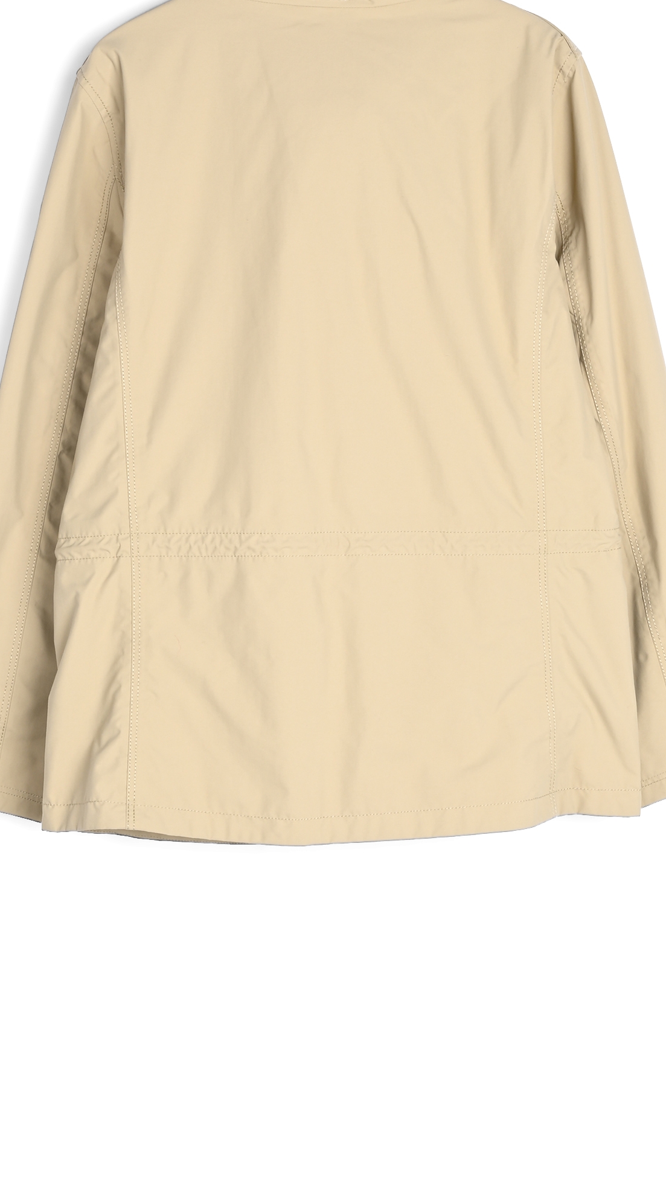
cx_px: 327
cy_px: 670
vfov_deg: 22.7
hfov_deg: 12.9
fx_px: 2951
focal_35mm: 94
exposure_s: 1/160
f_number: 11
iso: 100
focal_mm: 44
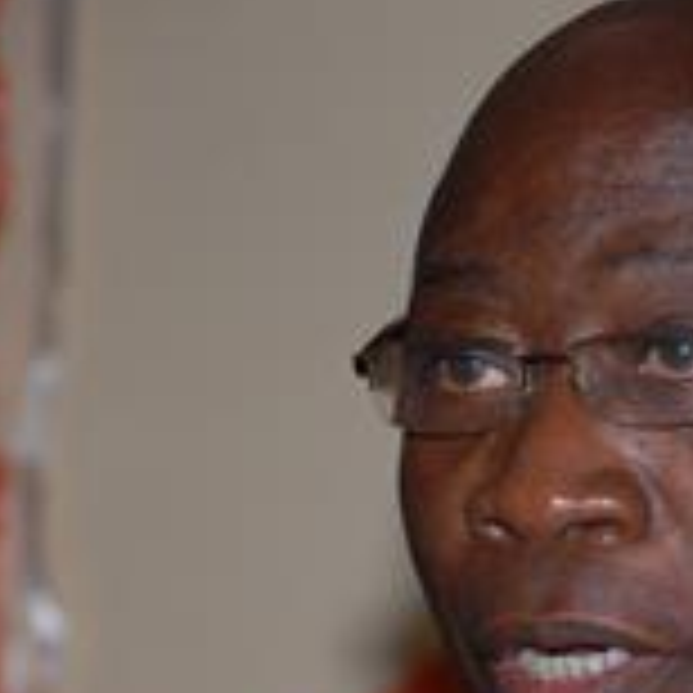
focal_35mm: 297
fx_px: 6727
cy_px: 569
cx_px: 819
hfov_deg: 5.9
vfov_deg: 5.9
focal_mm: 80
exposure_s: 1/60
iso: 100
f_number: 4.2
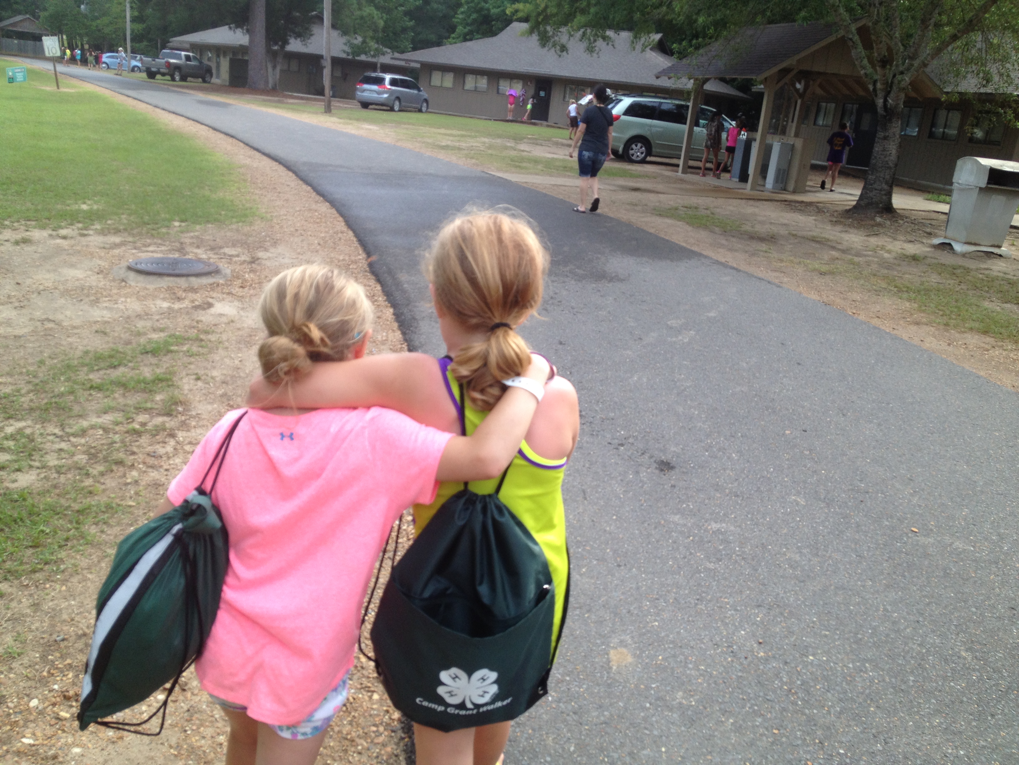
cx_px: 510
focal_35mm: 35
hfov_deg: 52.6
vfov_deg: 40.7
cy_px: 382
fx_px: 1030
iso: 50
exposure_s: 1/253
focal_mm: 4.28
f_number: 2.4
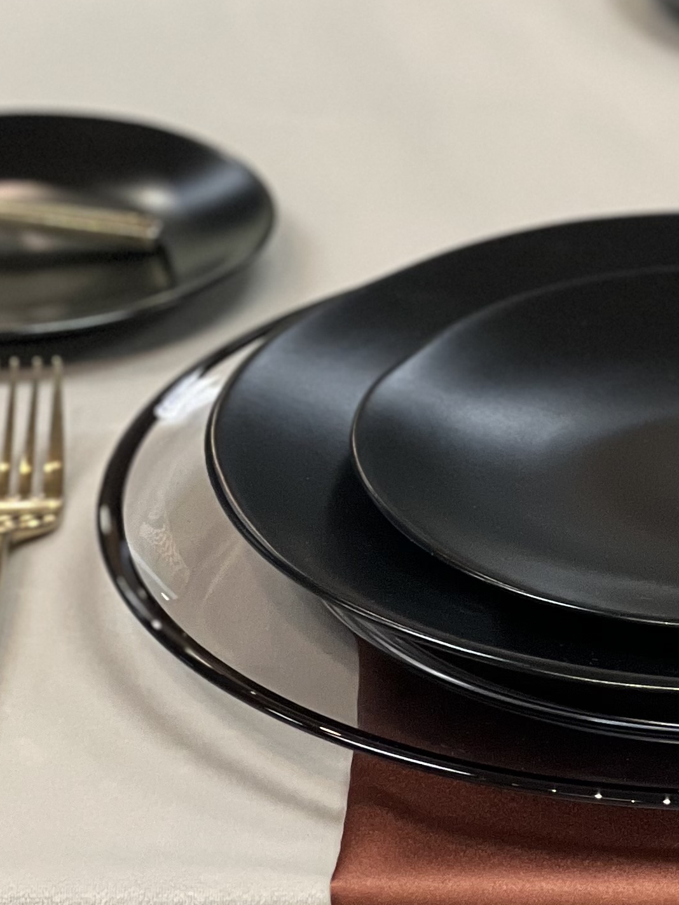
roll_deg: +0.0
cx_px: 811
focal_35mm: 218
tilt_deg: -21.9
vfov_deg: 9.0
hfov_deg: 6.8
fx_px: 5701
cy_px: 43
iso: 160
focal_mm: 9
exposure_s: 1/60
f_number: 2.8
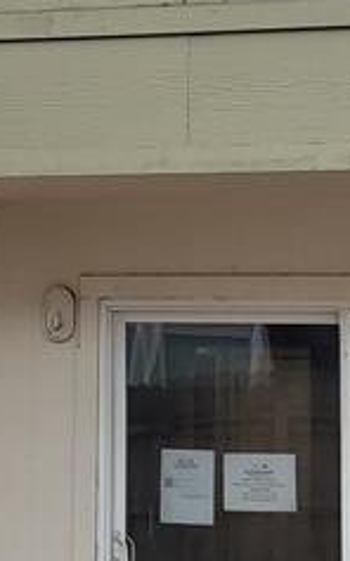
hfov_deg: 11.0
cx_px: 99
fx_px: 1817
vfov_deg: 17.5
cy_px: 170
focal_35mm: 119
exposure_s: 1/207
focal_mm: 4.3
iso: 50
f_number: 2.4
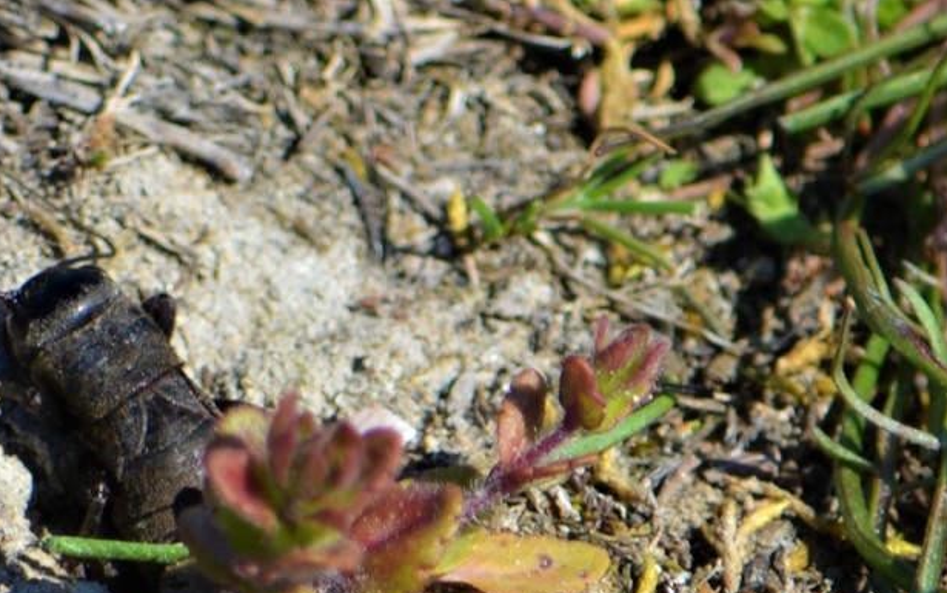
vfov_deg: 1.8
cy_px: 368
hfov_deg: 2.9
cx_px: 213
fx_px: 18462
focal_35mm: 715
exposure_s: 1/640
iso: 200
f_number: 6.3
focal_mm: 300
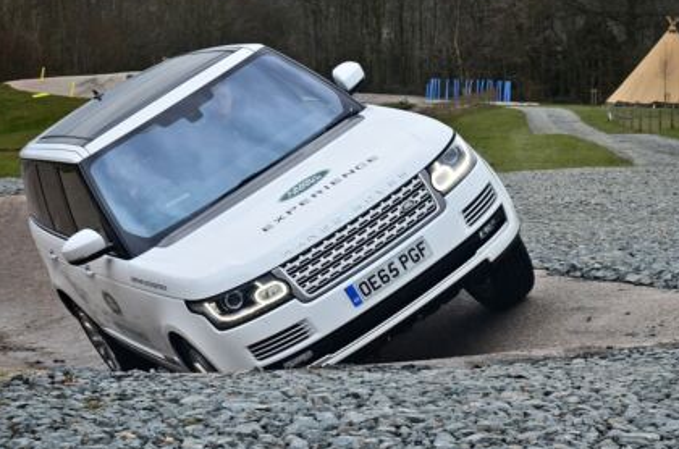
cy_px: 269
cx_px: 373
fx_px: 1807
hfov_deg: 21.3
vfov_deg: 14.2
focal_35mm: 96
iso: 200
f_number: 13
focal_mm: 42
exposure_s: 1/40
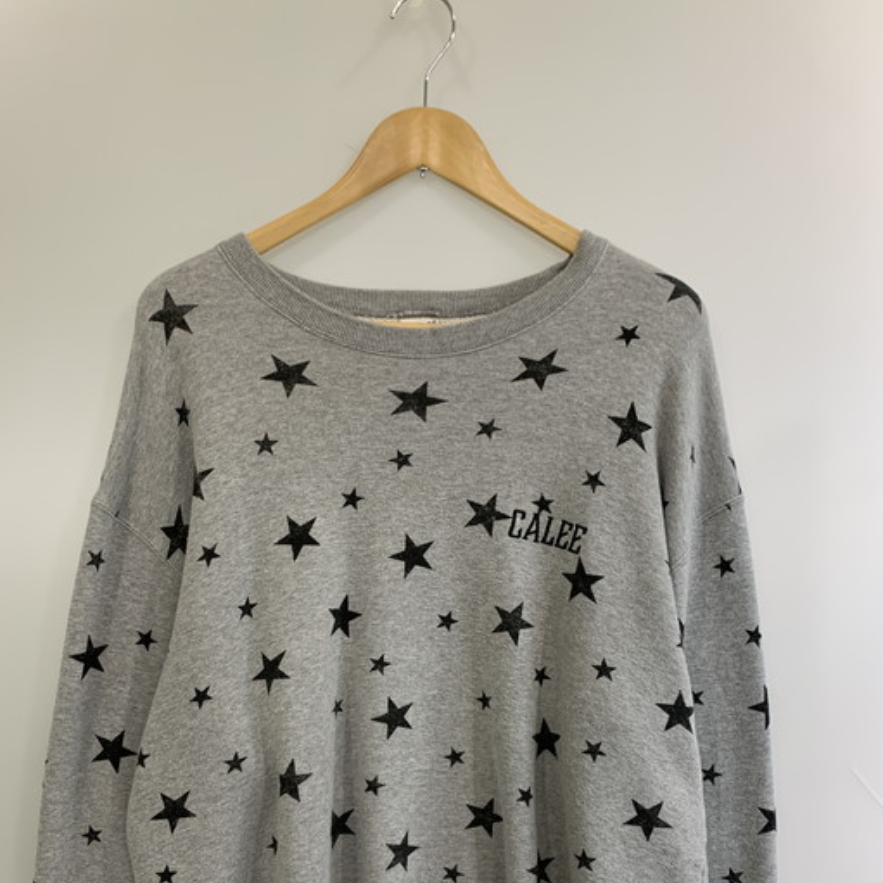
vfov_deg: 45.0
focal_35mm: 36
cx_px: 399
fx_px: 1039
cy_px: 619
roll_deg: -0.2
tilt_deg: -21.1
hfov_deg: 46.0
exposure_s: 1/50
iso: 64
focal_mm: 4.25
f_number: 1.8
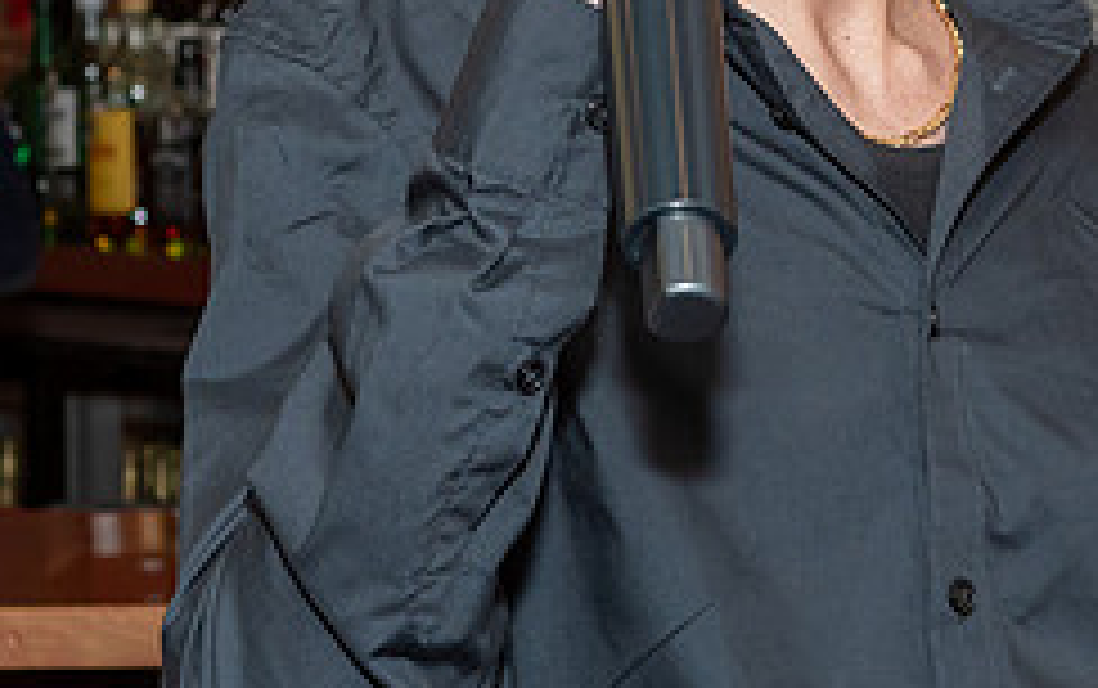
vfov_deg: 6.0
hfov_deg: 9.6
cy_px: -152
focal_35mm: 218
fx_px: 6529
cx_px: 905
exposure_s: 1/250
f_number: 6.3
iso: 500
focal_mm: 44
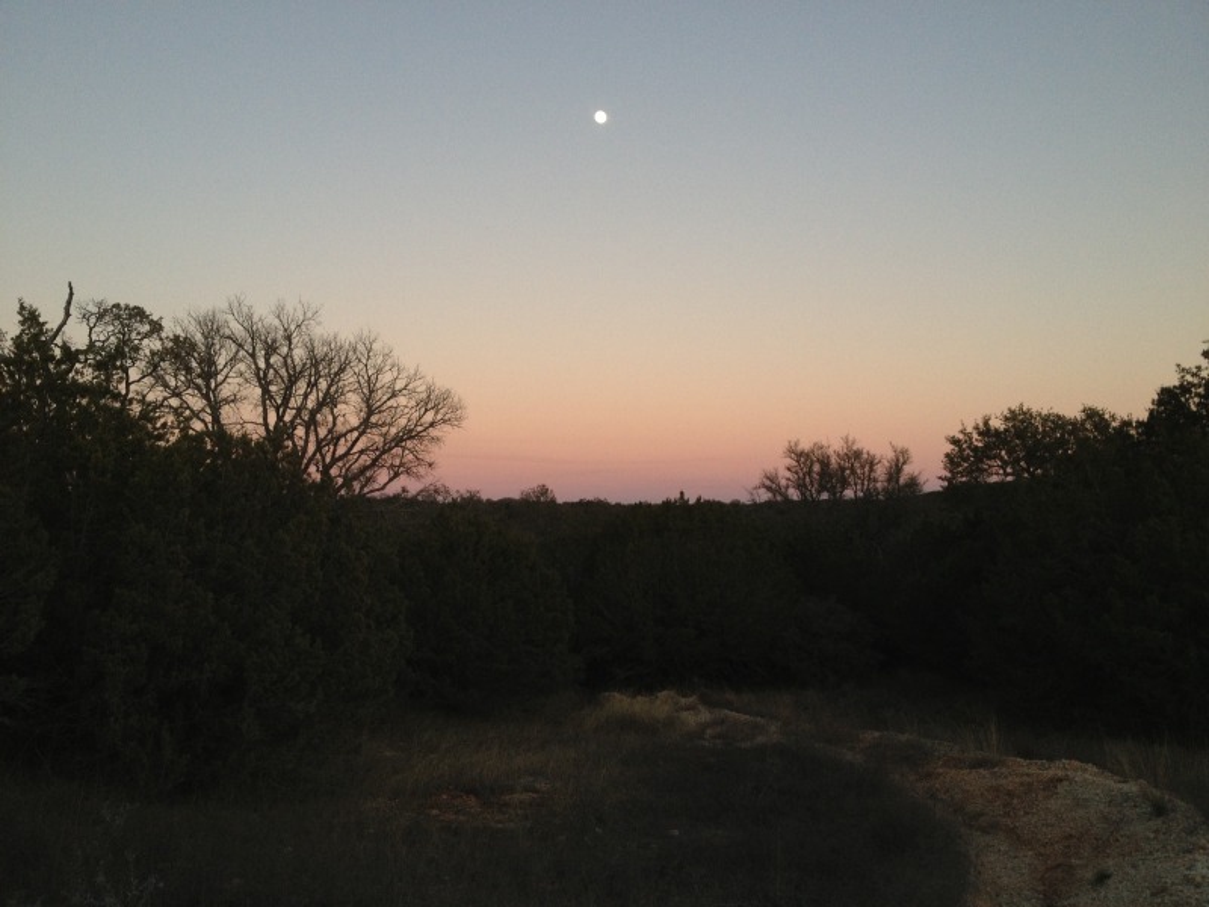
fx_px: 1222
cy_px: 454
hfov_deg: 52.6
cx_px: 604
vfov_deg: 40.7
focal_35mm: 35
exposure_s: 1/120
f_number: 2.4
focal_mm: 4.28
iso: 64
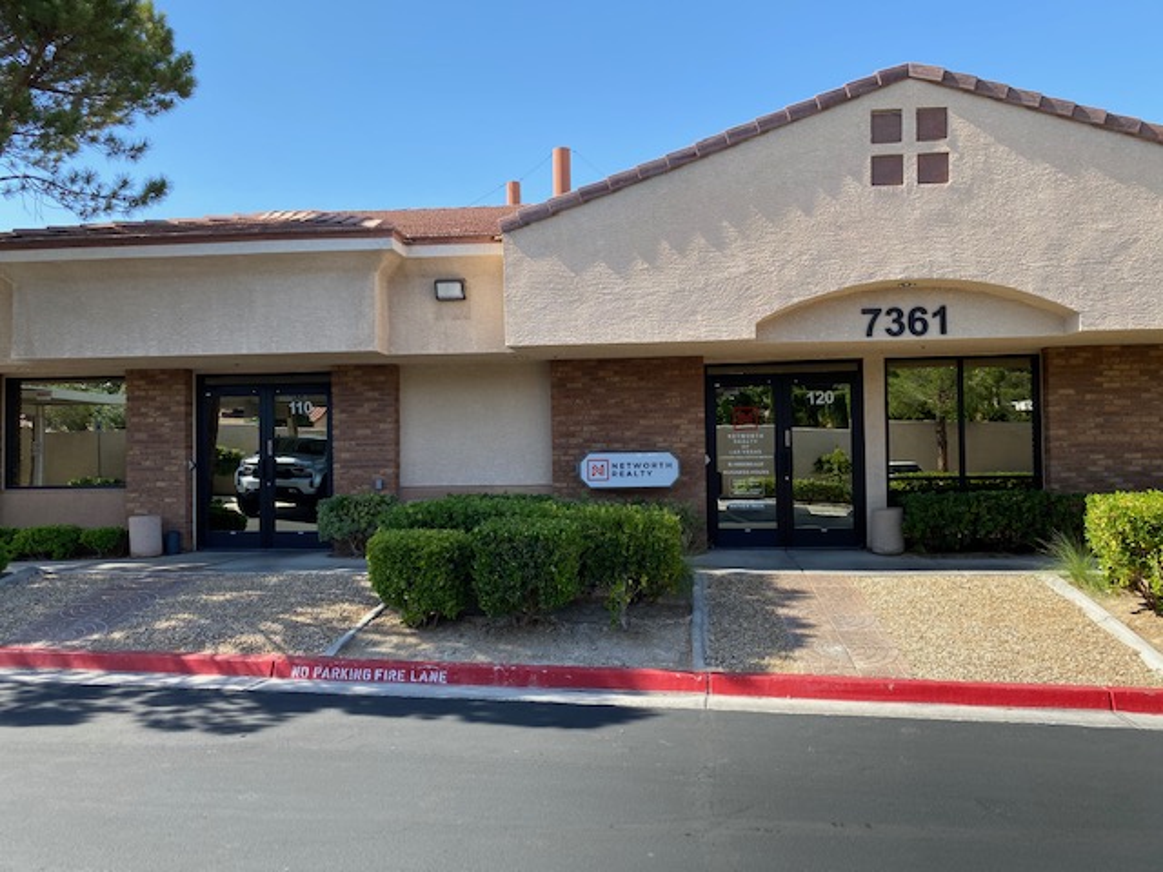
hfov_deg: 67.3
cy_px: 436
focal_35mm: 26
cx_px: 582
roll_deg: +0.7
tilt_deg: +2.1
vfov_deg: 53.1
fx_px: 874
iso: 32
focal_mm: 4.25
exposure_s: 1/1245
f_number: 1.8
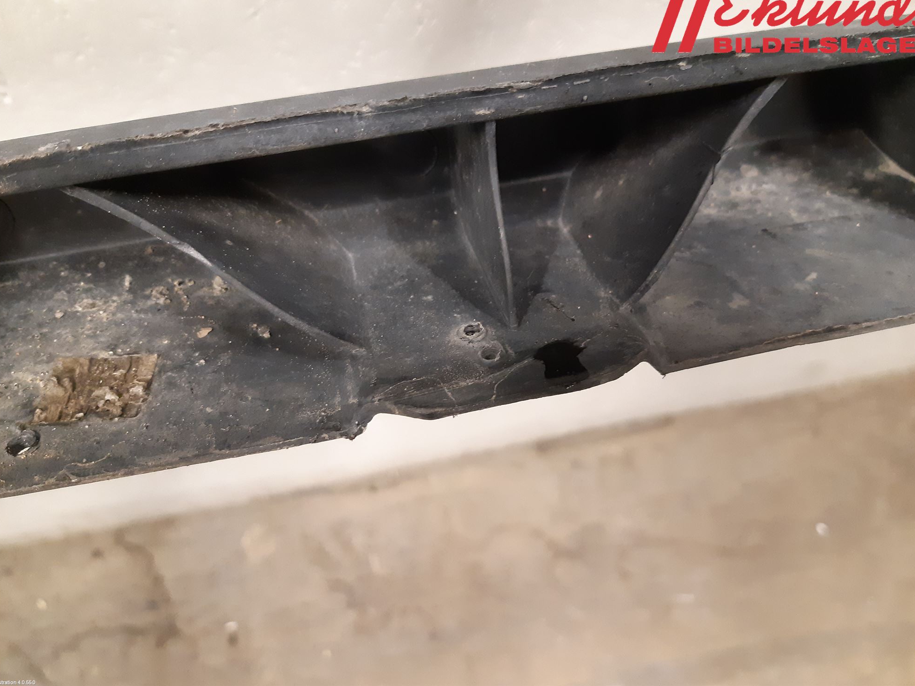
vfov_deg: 51.3
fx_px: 714
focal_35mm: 27
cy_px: 330
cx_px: 461
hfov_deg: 65.3
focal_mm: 3.93
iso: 320
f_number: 1.7
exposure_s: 1/25
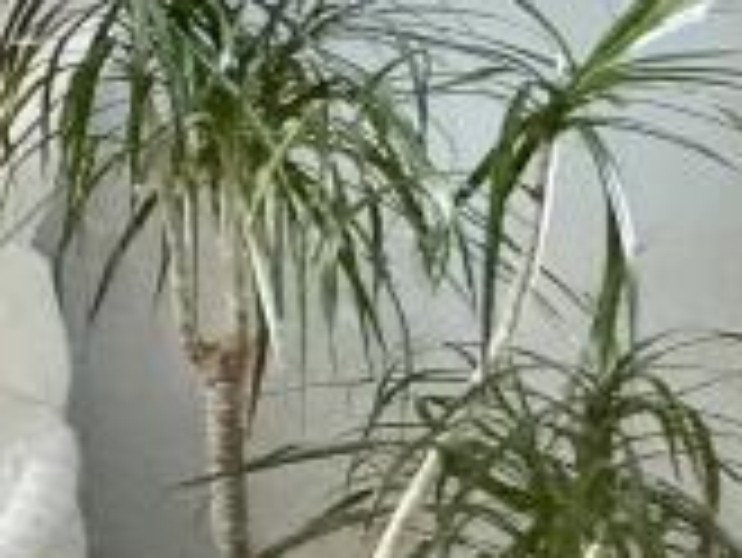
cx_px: -1511
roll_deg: -0.9
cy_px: -104
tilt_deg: -2.2
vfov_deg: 16.3
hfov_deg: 11.4
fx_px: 1866
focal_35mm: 87
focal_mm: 2.22
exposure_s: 1/50
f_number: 2.2
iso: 500
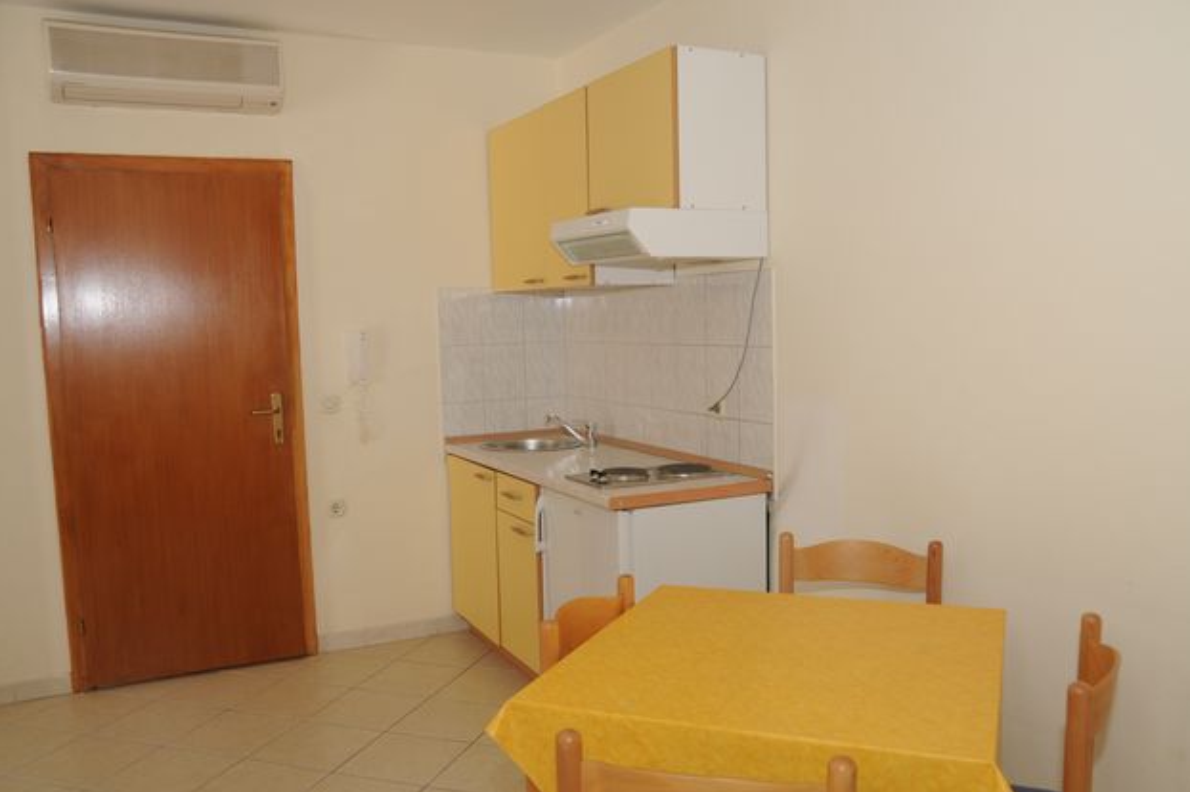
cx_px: 607
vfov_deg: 42.3
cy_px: 405
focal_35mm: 31
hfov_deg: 60.3
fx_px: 1024
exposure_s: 1/60
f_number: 5
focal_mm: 20
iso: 200
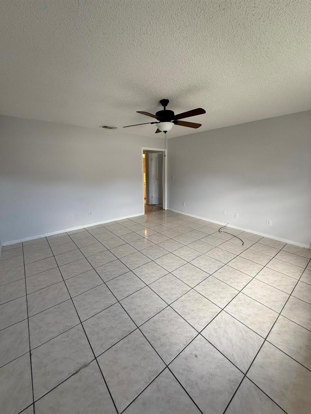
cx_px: 156
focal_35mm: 14
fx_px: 168
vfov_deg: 102.1
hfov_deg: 85.7
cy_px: 207
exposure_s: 1/99
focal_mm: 2.22
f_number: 2.2
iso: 125
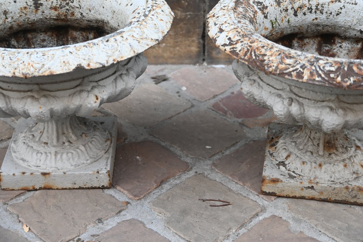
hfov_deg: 32.6
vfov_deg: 22.1
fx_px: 620
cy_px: 121
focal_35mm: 62
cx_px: 182
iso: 900
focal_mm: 41
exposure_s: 1/125
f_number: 4.5
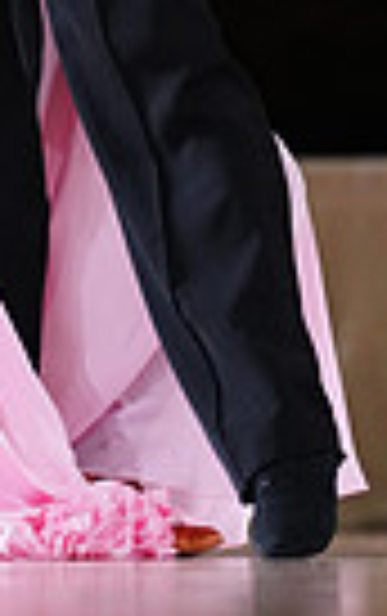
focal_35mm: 863
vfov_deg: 2.4
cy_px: -328
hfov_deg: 1.5
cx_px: -115
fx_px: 14518
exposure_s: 1/400
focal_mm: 200
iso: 2000
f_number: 2.8
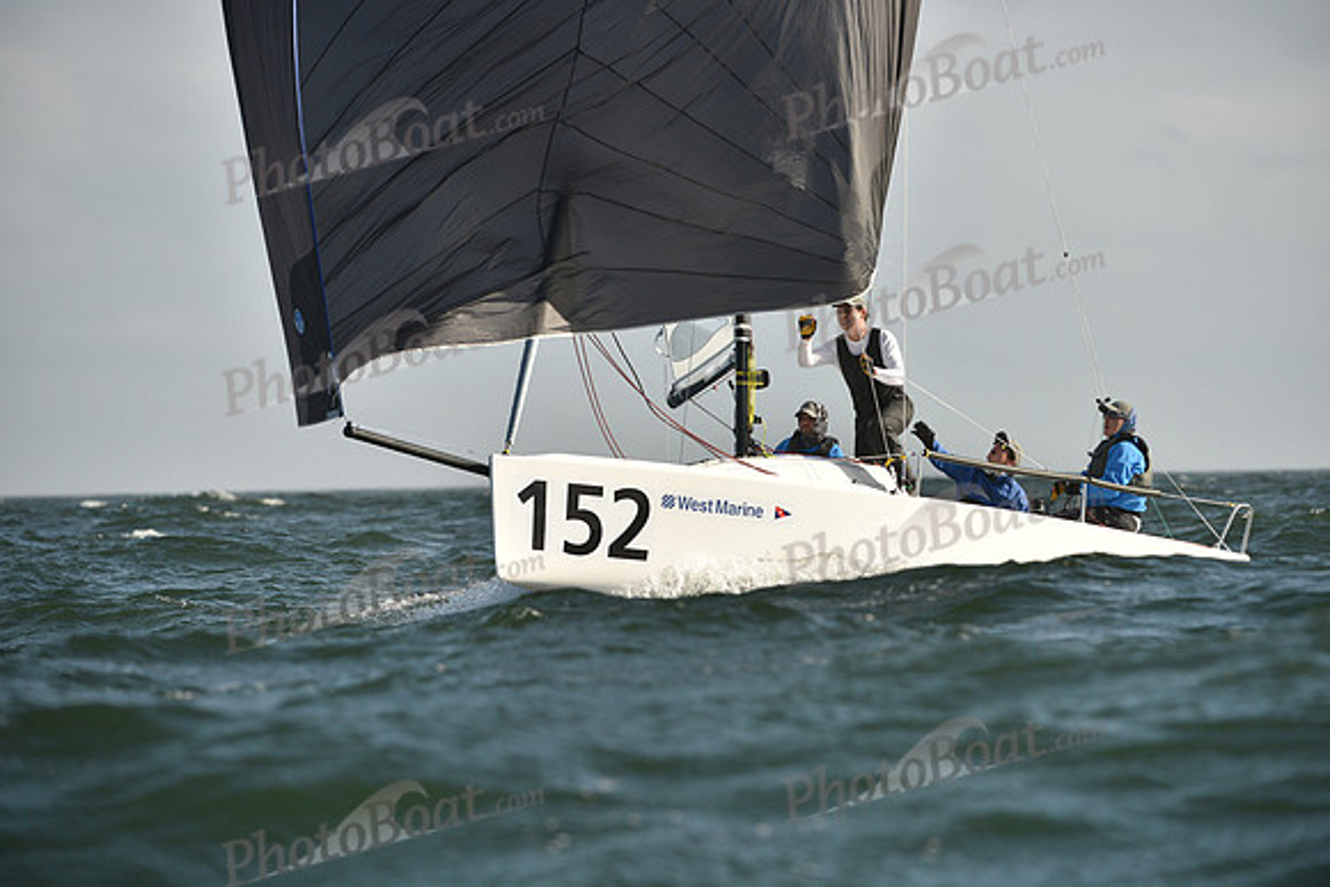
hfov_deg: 7.6
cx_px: 665
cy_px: 444
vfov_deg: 5.1
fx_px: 9977
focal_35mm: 270
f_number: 5.6
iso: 320
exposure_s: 1/1600
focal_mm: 270
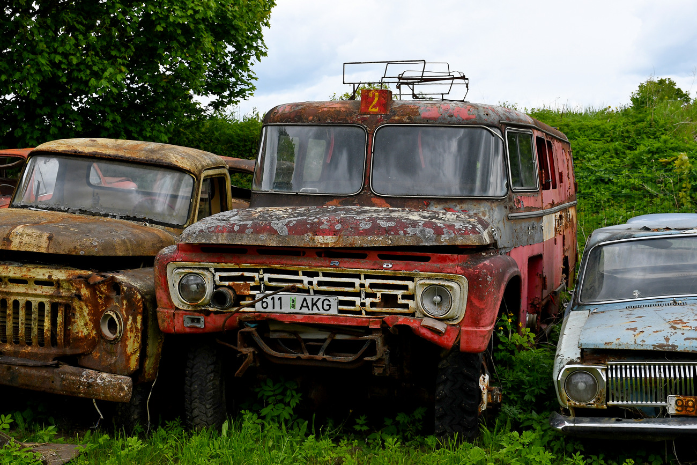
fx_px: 871
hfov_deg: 43.6
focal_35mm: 45
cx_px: 348
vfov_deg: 29.9
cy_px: 232
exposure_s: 1/500
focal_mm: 30
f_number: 6.3
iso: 200
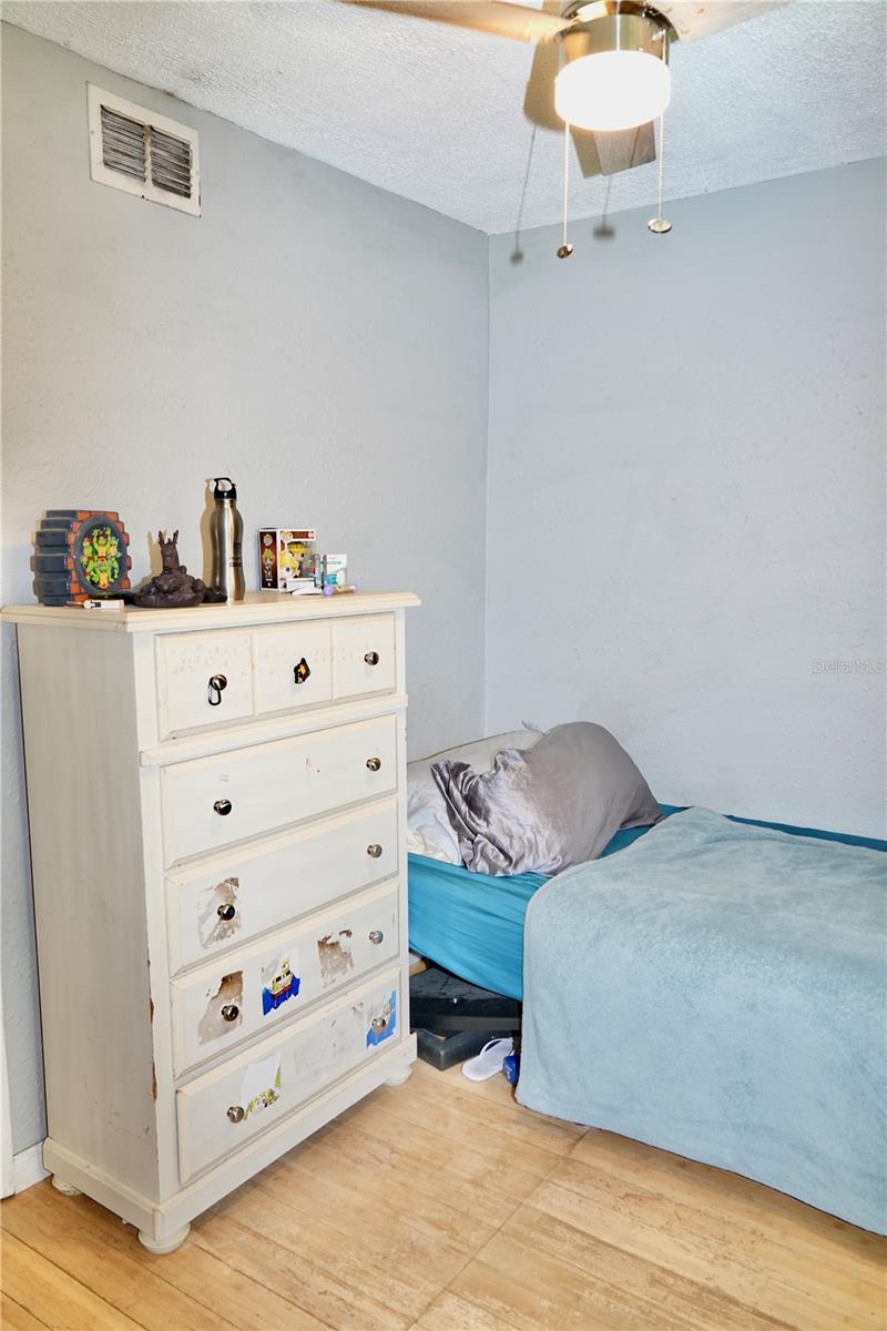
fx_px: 924
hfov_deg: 51.3
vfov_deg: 71.5
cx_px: 444
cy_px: 666
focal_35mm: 25
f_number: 4
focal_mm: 25
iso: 1600
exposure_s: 1/30
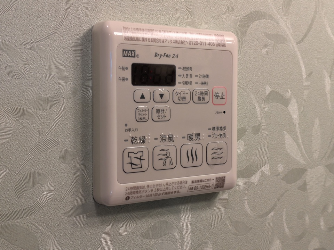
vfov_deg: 28.6
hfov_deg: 37.5
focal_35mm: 51
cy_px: 125
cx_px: 167
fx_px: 492
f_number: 1.89
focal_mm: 5.43
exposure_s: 1/60
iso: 96
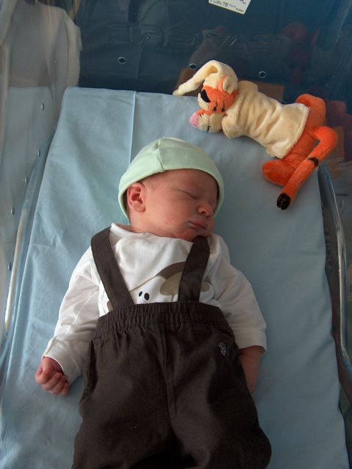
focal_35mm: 37
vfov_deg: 50.1
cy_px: 234
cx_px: 176
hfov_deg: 38.7
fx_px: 502
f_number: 2.8
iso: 200
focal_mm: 7.6
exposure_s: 1/67.2
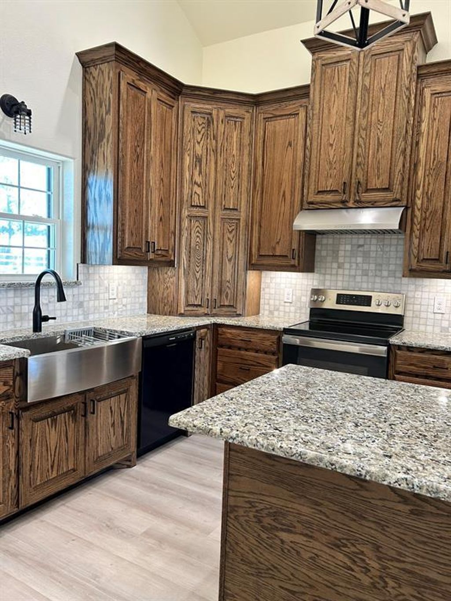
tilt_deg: -4.5
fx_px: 452
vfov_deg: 67.3
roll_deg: -2.7
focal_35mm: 26
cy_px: 300
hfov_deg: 53.1
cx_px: 226
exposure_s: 1/60
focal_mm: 5.7
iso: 125
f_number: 1.5
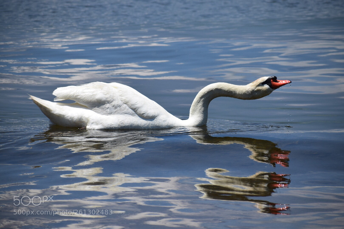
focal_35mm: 270
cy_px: 114
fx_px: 2580
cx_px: 172
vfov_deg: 5.1
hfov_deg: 7.6
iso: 100
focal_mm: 180
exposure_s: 1/640
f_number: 7.1
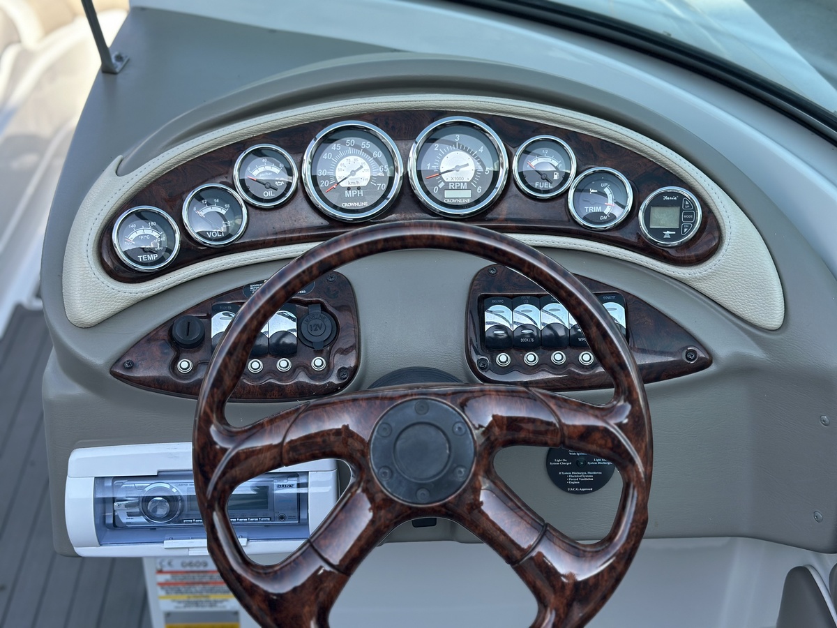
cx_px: 418
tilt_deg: -36.0
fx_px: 1161
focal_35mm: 48
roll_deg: -1.0
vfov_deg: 30.3
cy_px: 314
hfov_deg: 39.7
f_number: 1.78
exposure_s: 1/1357
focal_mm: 6.86
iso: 80
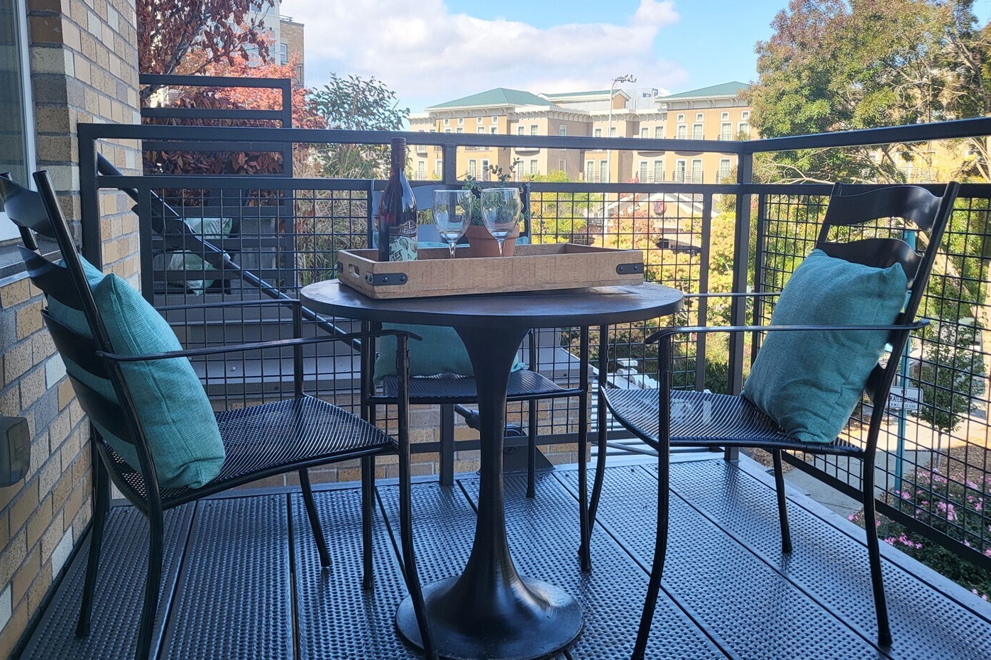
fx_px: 853
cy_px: 313
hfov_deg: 60.3
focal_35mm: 31
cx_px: 513
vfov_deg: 42.3
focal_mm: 4.25
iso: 50
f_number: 1.8
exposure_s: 1/675
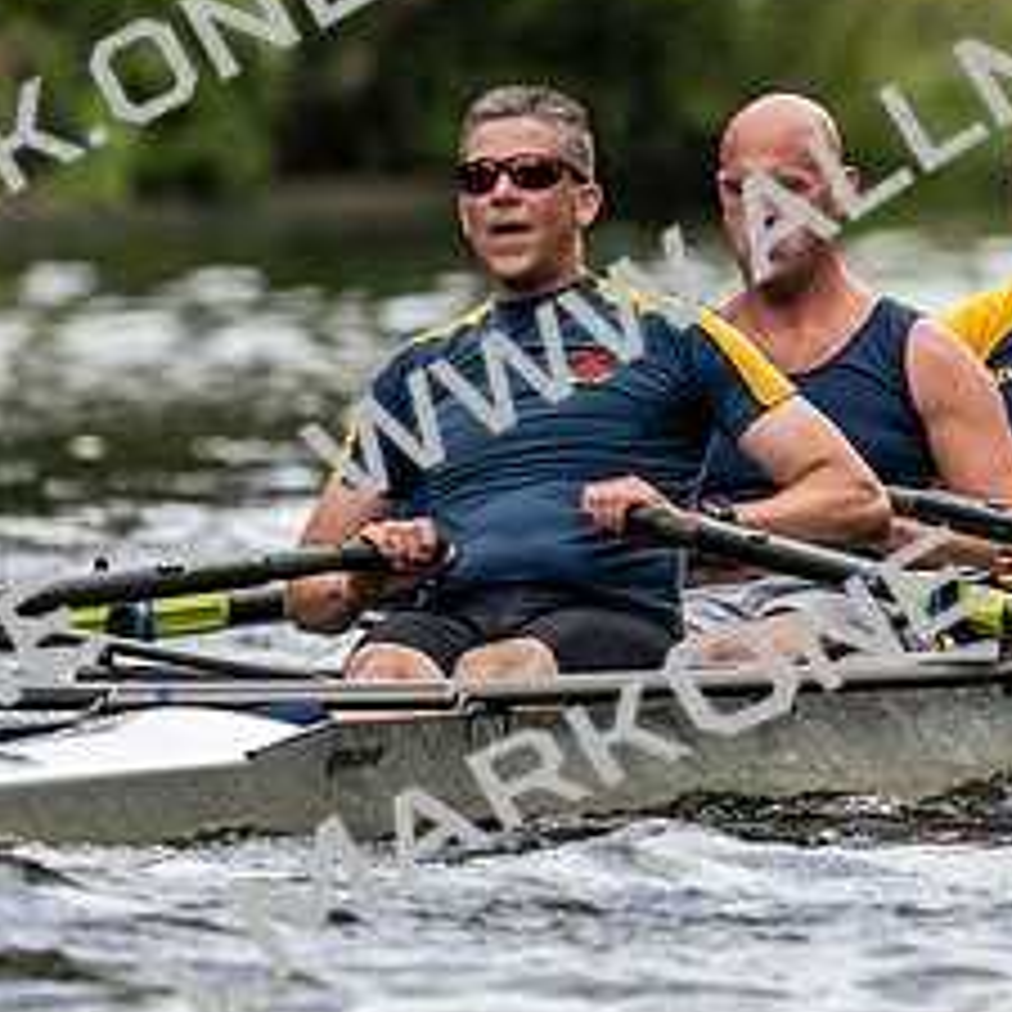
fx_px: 43495
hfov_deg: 1.3
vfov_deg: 1.3
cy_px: 513
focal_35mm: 1315
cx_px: 855
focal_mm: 400
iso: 640
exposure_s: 1/2500
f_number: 4.5
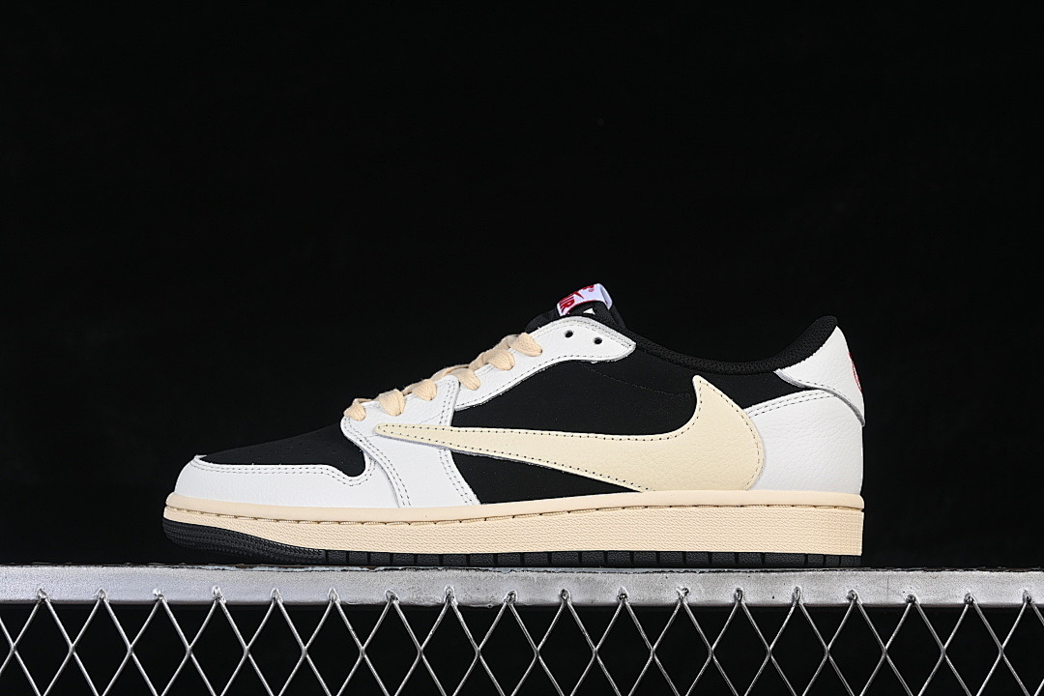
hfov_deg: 27.0
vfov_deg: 18.2
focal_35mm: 75
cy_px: 348
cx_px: 522
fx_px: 2175
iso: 160
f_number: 8
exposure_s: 1/80
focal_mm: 50
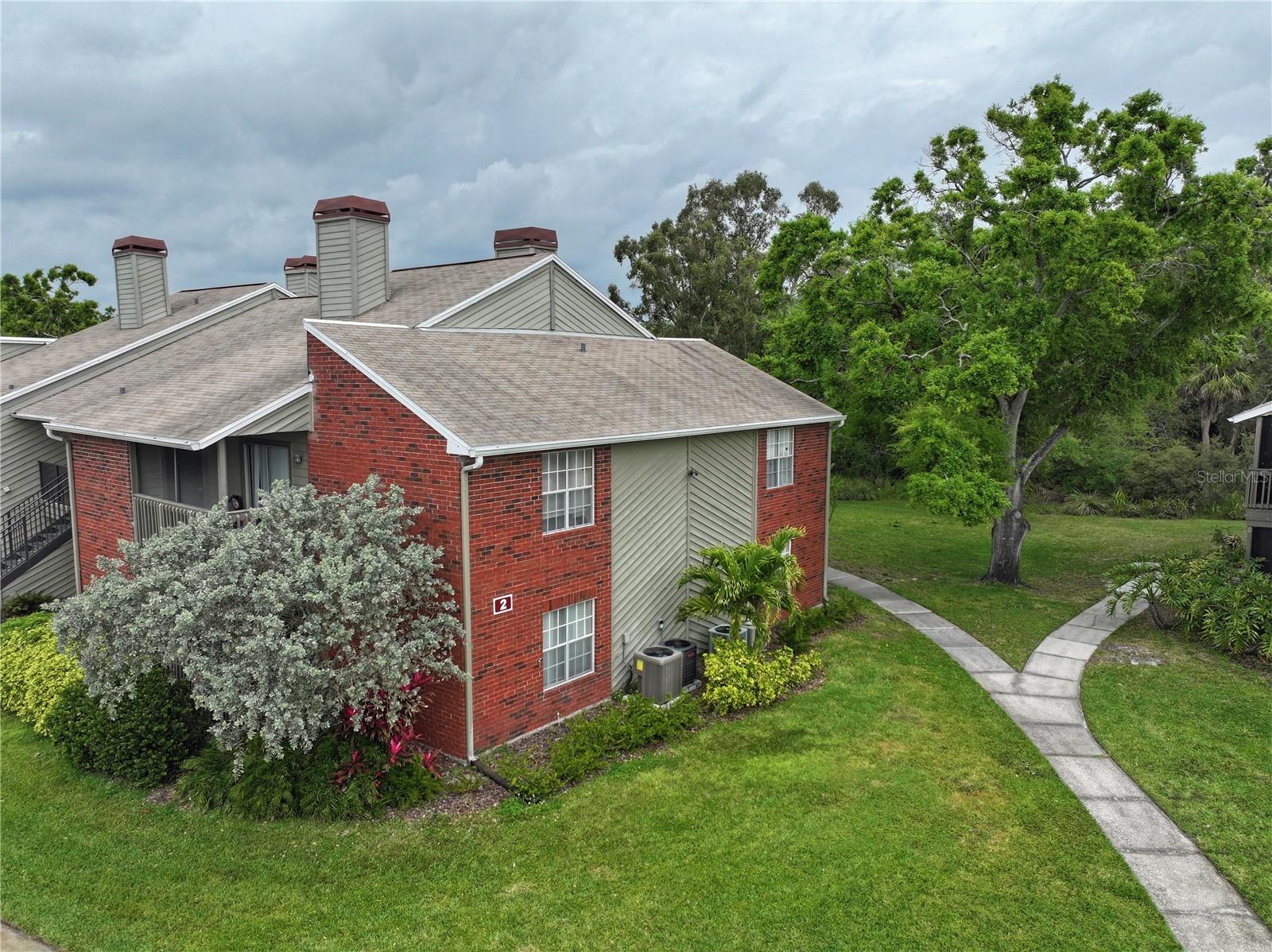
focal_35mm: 24
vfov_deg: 56.8
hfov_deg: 71.6
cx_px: 636
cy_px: 476
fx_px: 881
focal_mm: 12.29
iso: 110
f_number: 2.8
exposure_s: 1/320
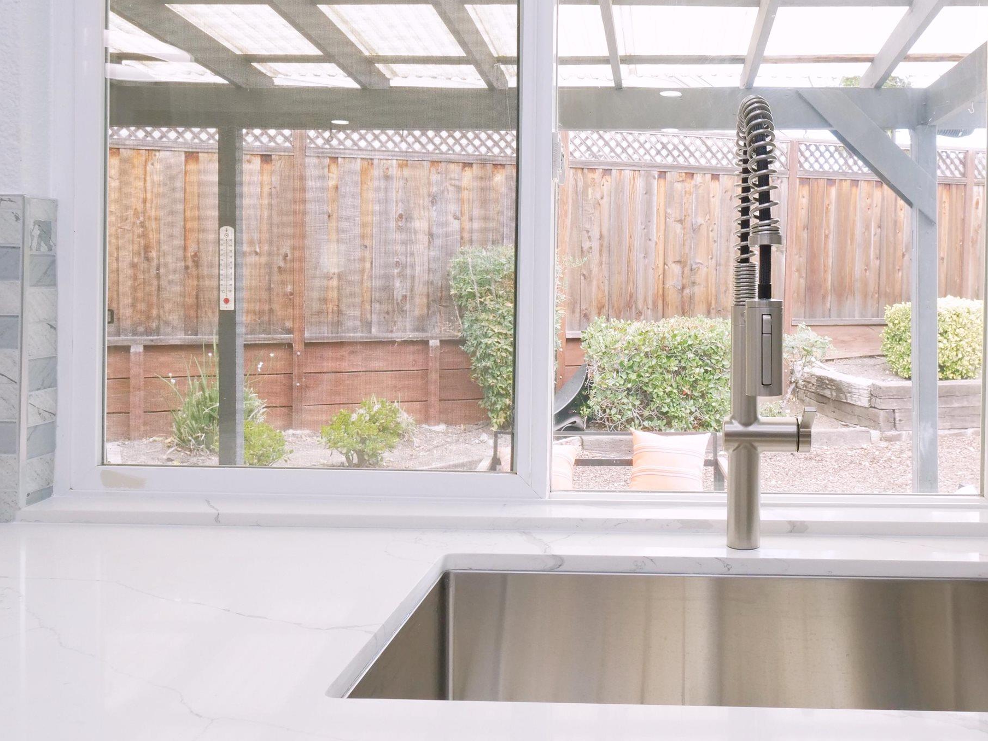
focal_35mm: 34
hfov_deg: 52.5
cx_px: 690
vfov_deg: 41.6
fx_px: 970
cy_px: 296
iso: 800
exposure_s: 1/125
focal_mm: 10
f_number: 5.6
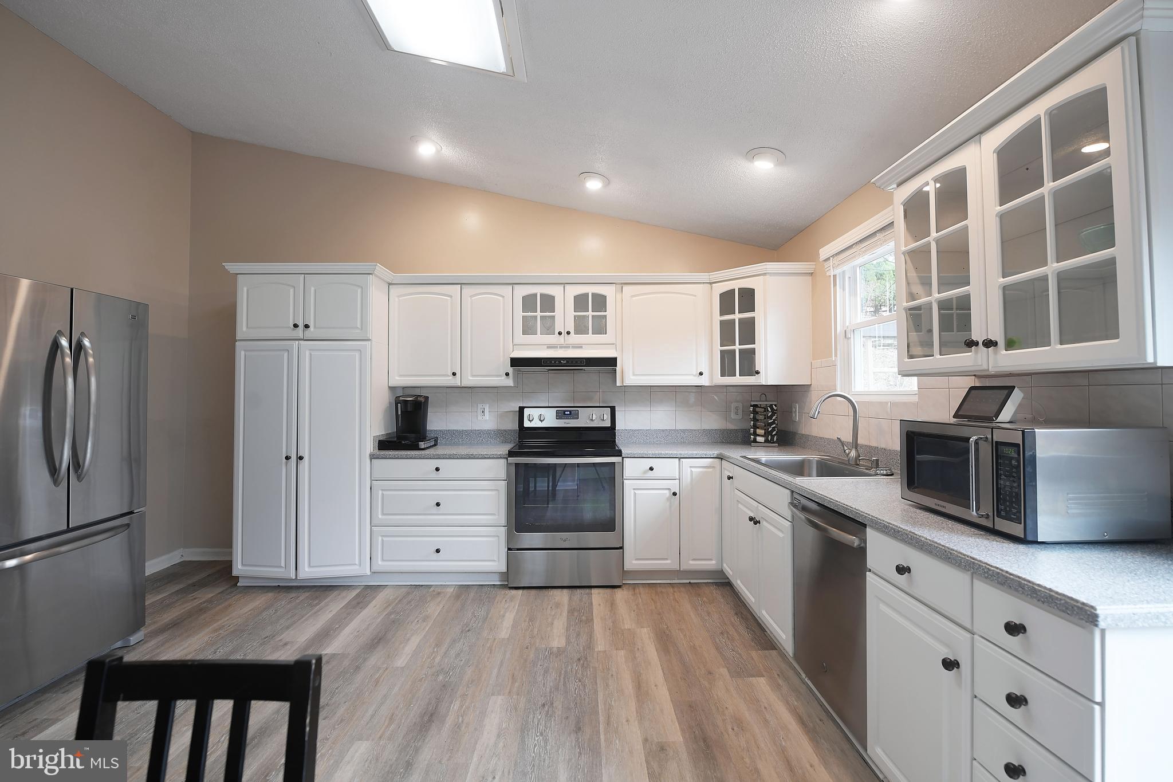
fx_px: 489
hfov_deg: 100.4
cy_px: 391
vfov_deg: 77.3
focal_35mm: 15
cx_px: 586
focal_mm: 15
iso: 1600
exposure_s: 1/60
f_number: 5.6
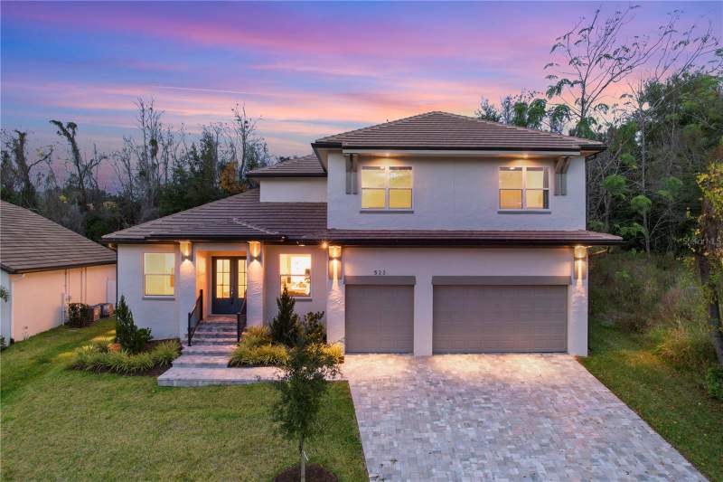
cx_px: 362
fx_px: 442
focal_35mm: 22
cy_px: 241
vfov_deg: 57.2
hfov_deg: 78.6
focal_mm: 8.38
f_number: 2.8
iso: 100
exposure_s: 1/1000
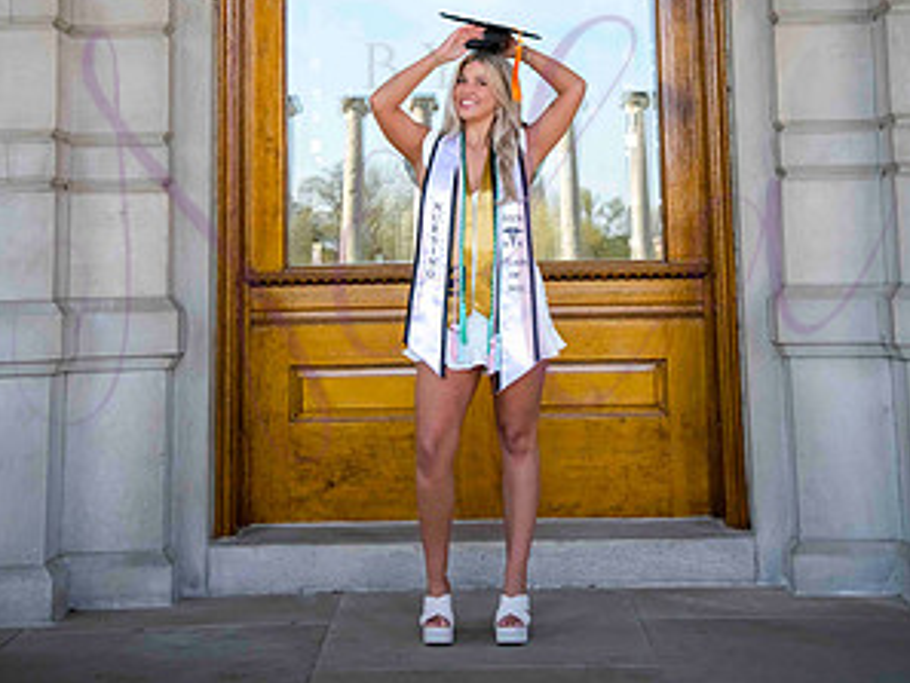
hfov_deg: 30.3
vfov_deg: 22.4
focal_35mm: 64
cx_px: 457
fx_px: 1683
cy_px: 61
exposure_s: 1/500
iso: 500
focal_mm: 44
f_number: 7.1
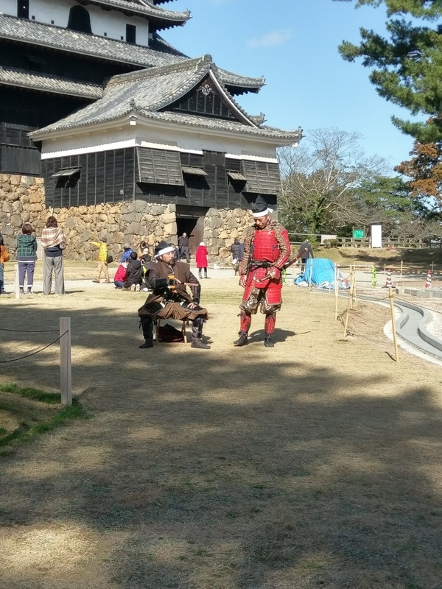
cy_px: 294
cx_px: 221
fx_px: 443
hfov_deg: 53.1
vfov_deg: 67.3
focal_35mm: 26
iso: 100
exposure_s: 1/2341
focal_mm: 4.58
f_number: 1.8
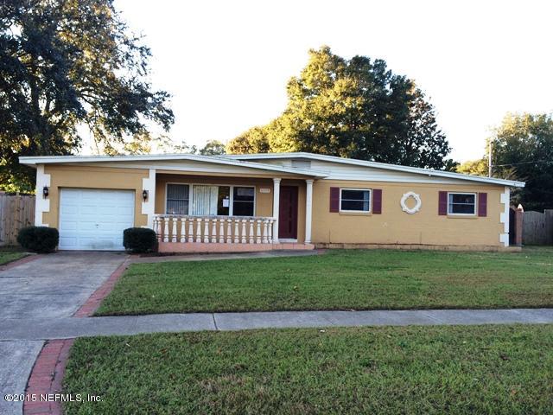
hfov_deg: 61.7
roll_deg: -0.8
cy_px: 208
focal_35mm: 29
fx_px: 463
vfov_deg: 48.2
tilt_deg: +0.3
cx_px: 276
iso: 40
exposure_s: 1/120
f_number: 2.2
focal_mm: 4.15
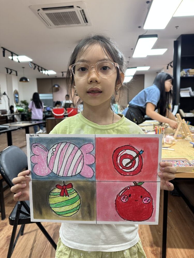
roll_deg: +0.7
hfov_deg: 56.8
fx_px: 179
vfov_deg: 71.6
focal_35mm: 24
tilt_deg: -7.2
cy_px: 129
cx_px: 97
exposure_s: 1/100
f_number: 1.78
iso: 200
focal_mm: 6.86
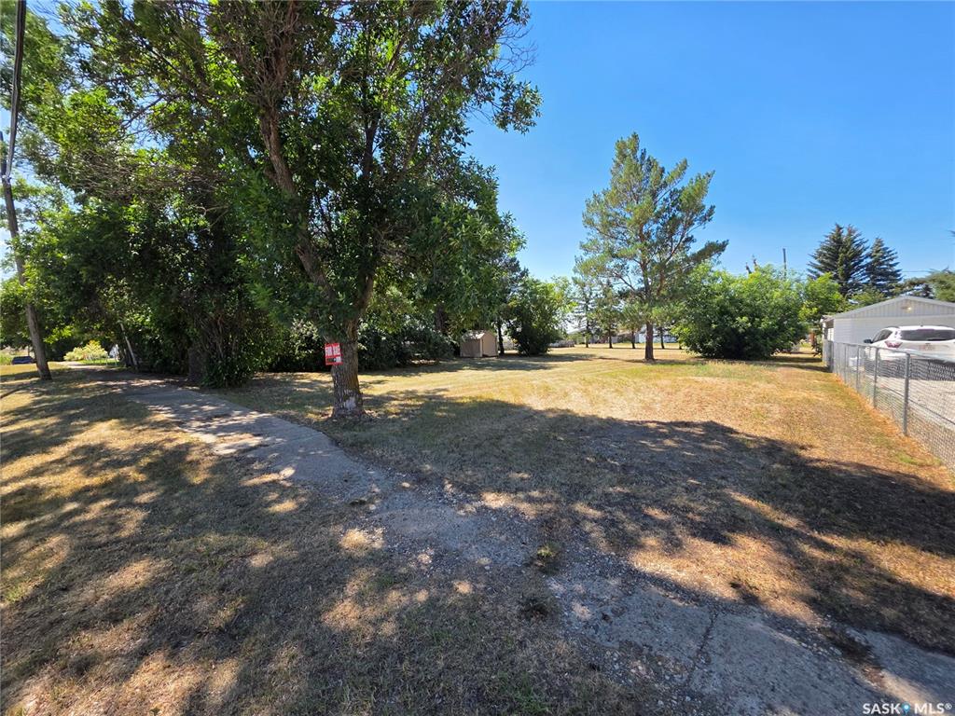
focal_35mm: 13
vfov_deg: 89.9
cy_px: 358
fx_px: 359
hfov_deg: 106.2
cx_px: 478
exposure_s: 1/848
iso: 40
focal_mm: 2.2
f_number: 1.9
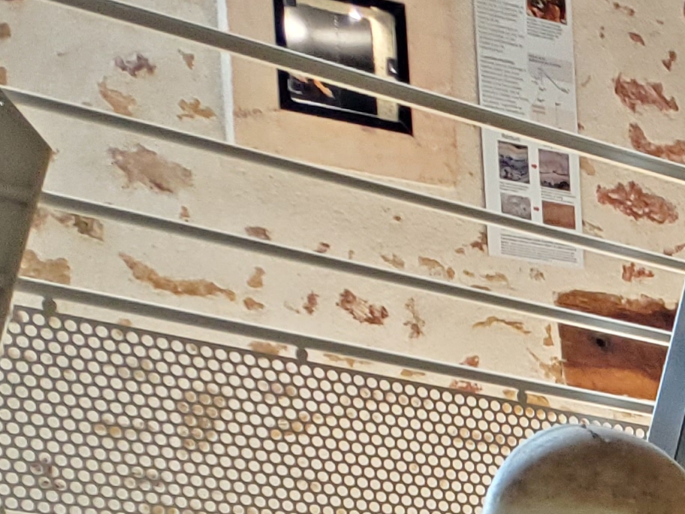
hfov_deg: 13.7
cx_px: 1501
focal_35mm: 115
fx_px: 2276
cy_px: 942
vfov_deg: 11.8
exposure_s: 1/50
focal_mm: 4.3
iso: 200
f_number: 1.5
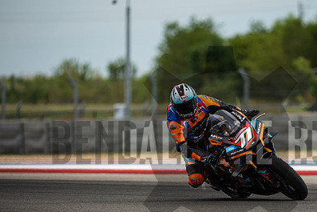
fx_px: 3858
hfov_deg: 4.7
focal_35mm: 438
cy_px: 144
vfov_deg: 3.1
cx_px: 220
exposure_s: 1/5000
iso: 320
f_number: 2
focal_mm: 200
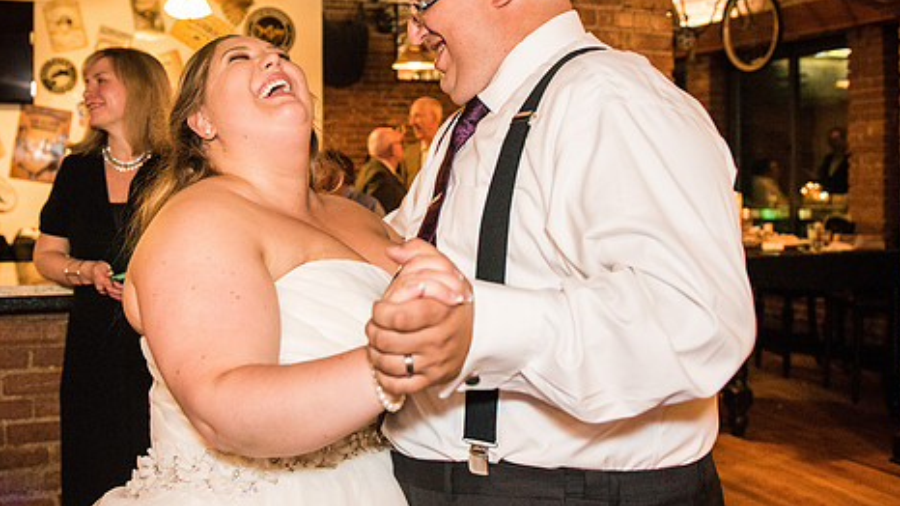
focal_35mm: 38
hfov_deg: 52.4
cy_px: 156
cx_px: 357
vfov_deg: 30.9
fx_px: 907
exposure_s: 1/100
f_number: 2.8
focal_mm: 24
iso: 4000
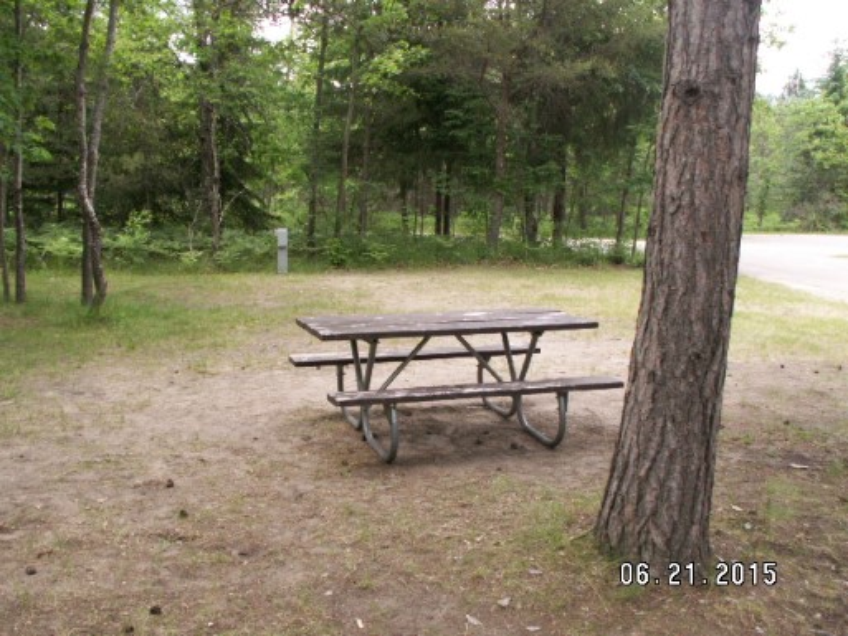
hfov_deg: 52.6
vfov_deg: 40.7
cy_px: 318
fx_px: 858
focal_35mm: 35
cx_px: 424
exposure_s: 1/80
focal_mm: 5.86
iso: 50
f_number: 4
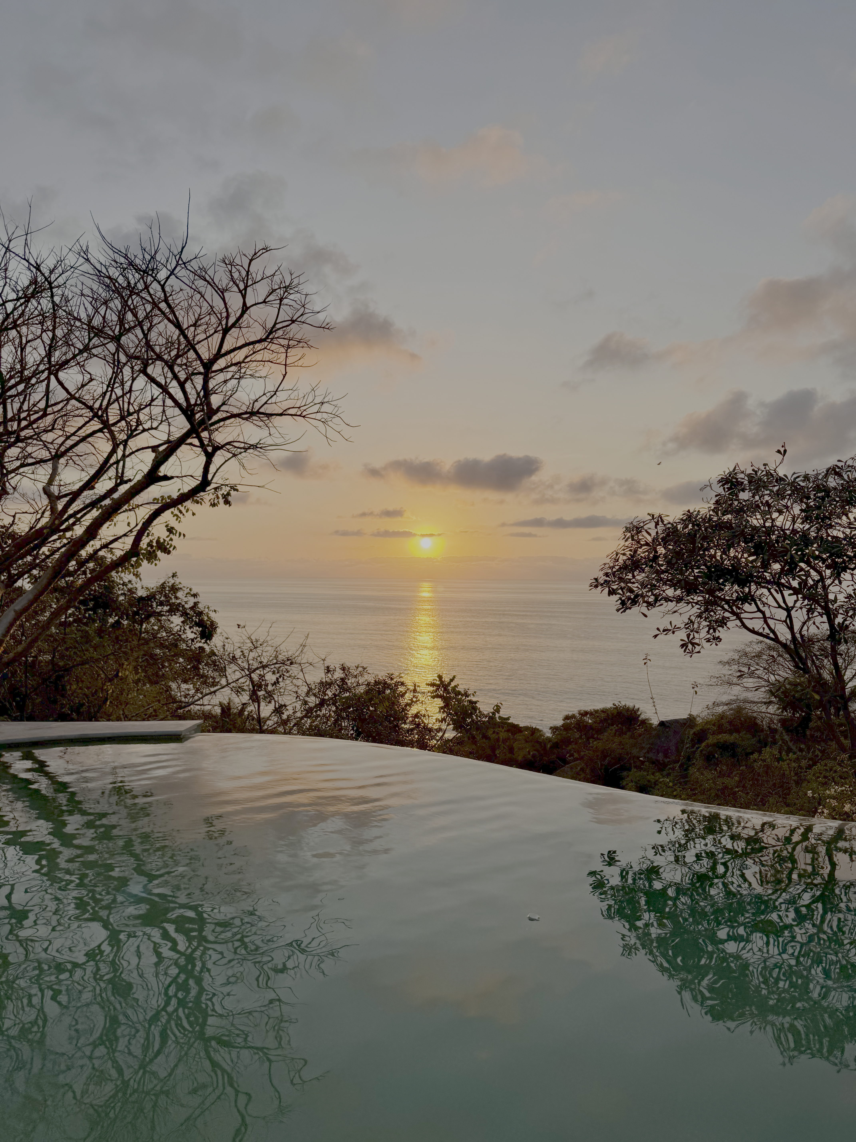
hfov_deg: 56.8
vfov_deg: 71.6
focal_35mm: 24
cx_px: 428
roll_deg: -0.1
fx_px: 791
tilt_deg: +0.4
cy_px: 571
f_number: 1.78
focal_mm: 6.76
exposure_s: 1/2710
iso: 80
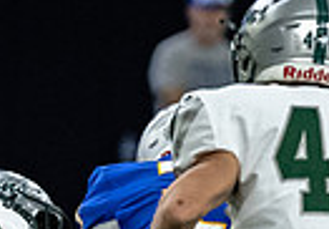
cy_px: 306
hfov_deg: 1.5
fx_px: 12674
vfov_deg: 1.0
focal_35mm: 1369
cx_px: 32
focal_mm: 200
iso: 5000
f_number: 2.8
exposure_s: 1/1250
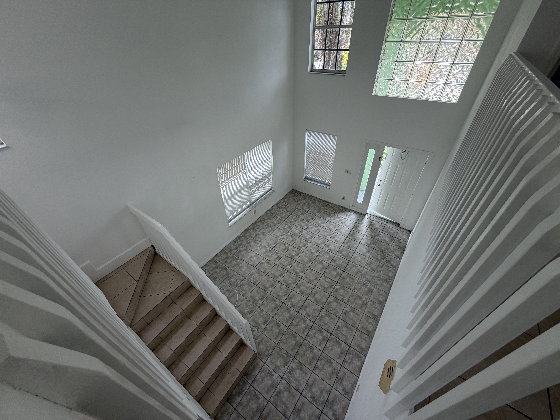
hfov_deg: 102.1
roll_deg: +3.7
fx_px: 226
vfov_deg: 85.7
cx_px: 280
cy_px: 210
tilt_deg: -39.5
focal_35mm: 14
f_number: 2.2
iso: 80
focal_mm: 2.22
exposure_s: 1/121
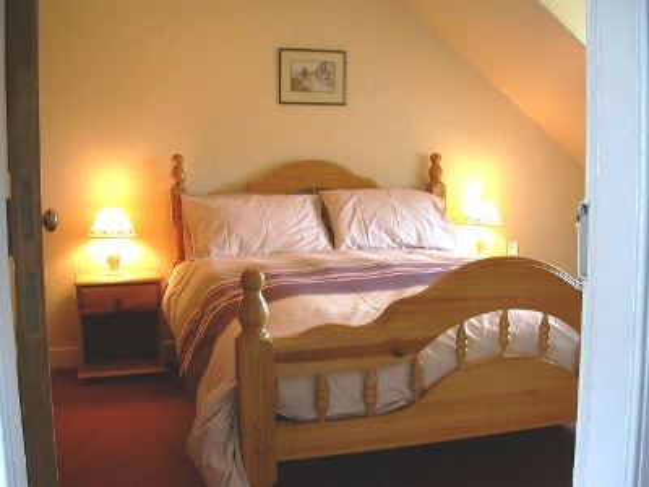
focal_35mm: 38
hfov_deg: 49.0
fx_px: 712
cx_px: 324
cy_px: 244
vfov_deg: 37.7
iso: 100
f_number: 2.6
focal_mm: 7.85
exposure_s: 1/31.1
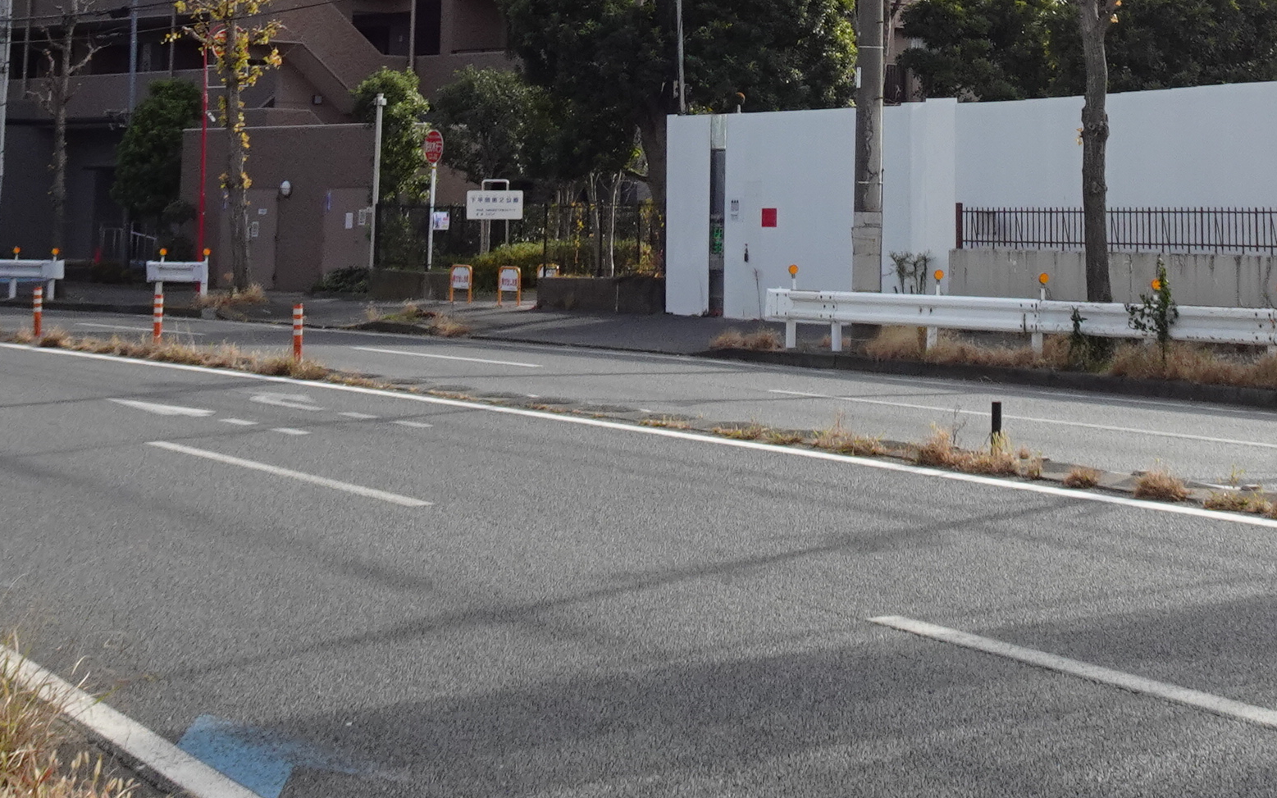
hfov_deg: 26.6
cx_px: 887
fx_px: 2680
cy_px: -253
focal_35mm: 77
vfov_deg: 16.0
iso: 100
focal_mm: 5.26
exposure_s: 1/500
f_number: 4
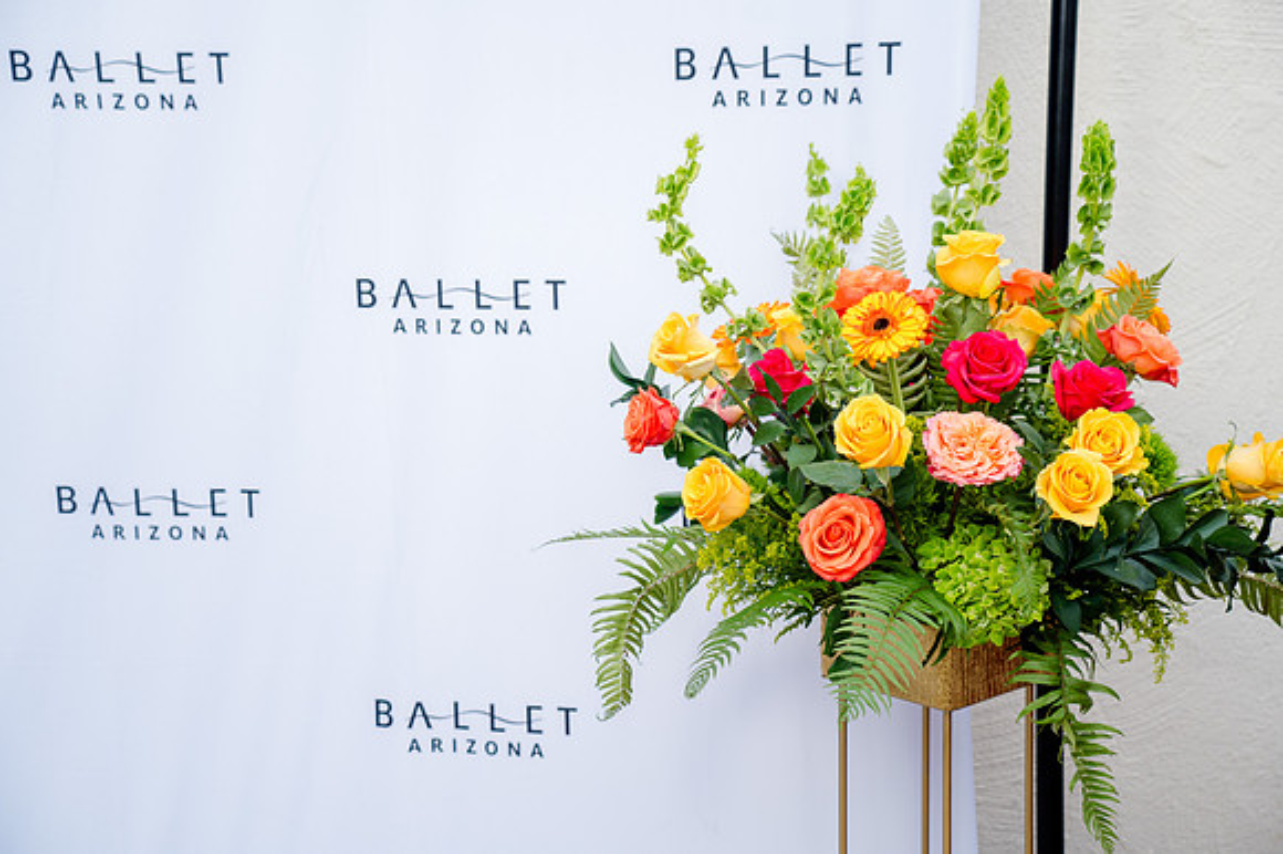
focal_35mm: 58
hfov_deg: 34.5
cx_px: 642
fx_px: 2067
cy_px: 427
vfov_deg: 23.3
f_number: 4
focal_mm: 58
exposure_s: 1/125
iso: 500
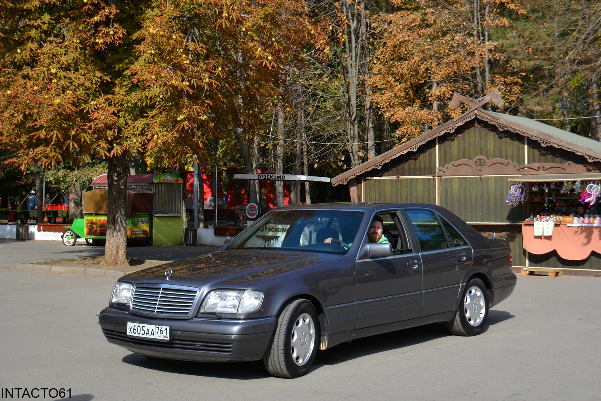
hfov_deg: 41.1
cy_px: 200
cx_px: 300
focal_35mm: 48
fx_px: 802
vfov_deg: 28.1
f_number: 6.3
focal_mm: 32
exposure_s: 1/1600
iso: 400
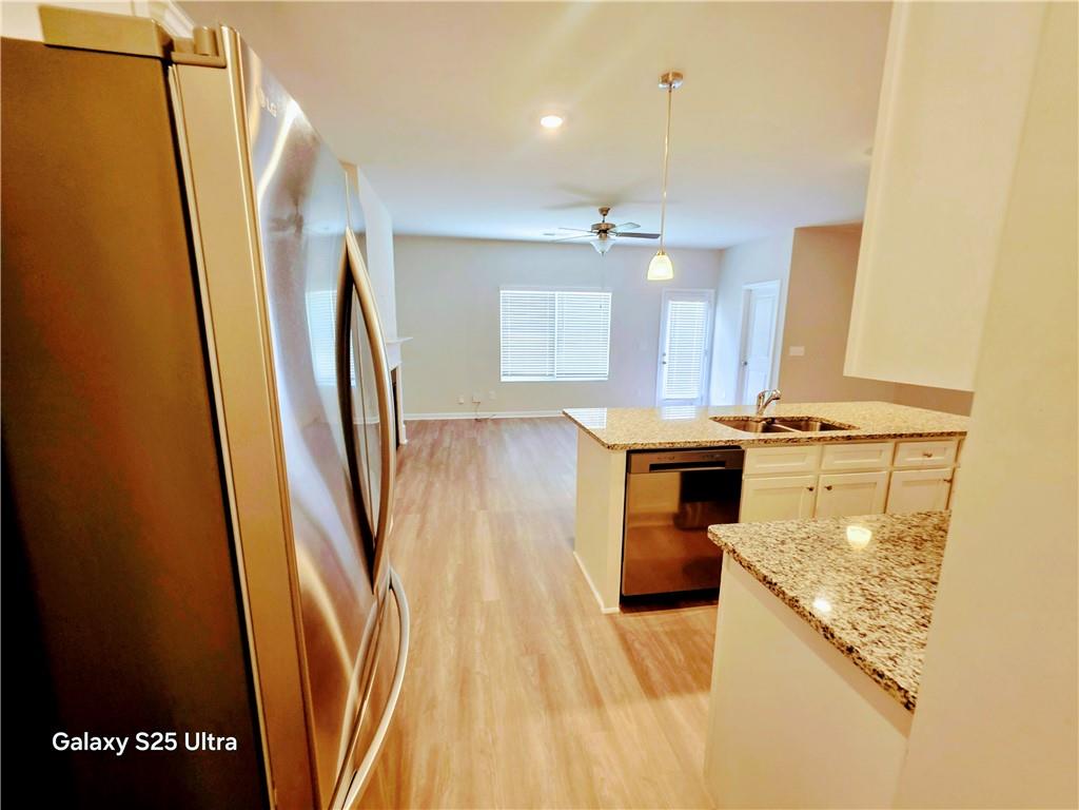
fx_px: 405
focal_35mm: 13
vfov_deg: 89.9
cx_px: 540
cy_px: 405
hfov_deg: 106.2
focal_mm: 2.2
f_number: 1.9
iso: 160
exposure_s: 1/60
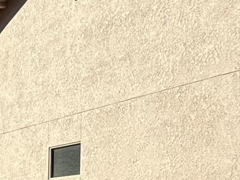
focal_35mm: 82
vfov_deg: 17.0
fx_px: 569
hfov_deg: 17.3
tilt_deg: -0.5
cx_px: -240
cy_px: 229
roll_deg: -1.7
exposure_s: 1/1848
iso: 50
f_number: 2.2
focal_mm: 2.22
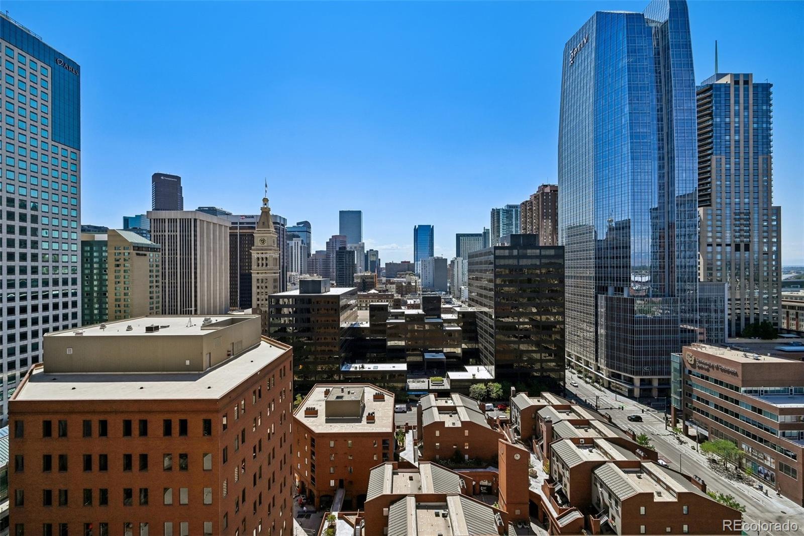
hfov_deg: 98.6
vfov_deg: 75.5
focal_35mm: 16
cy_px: 268
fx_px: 346
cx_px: 402
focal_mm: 15.5
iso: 400
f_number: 10
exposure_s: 1/1250
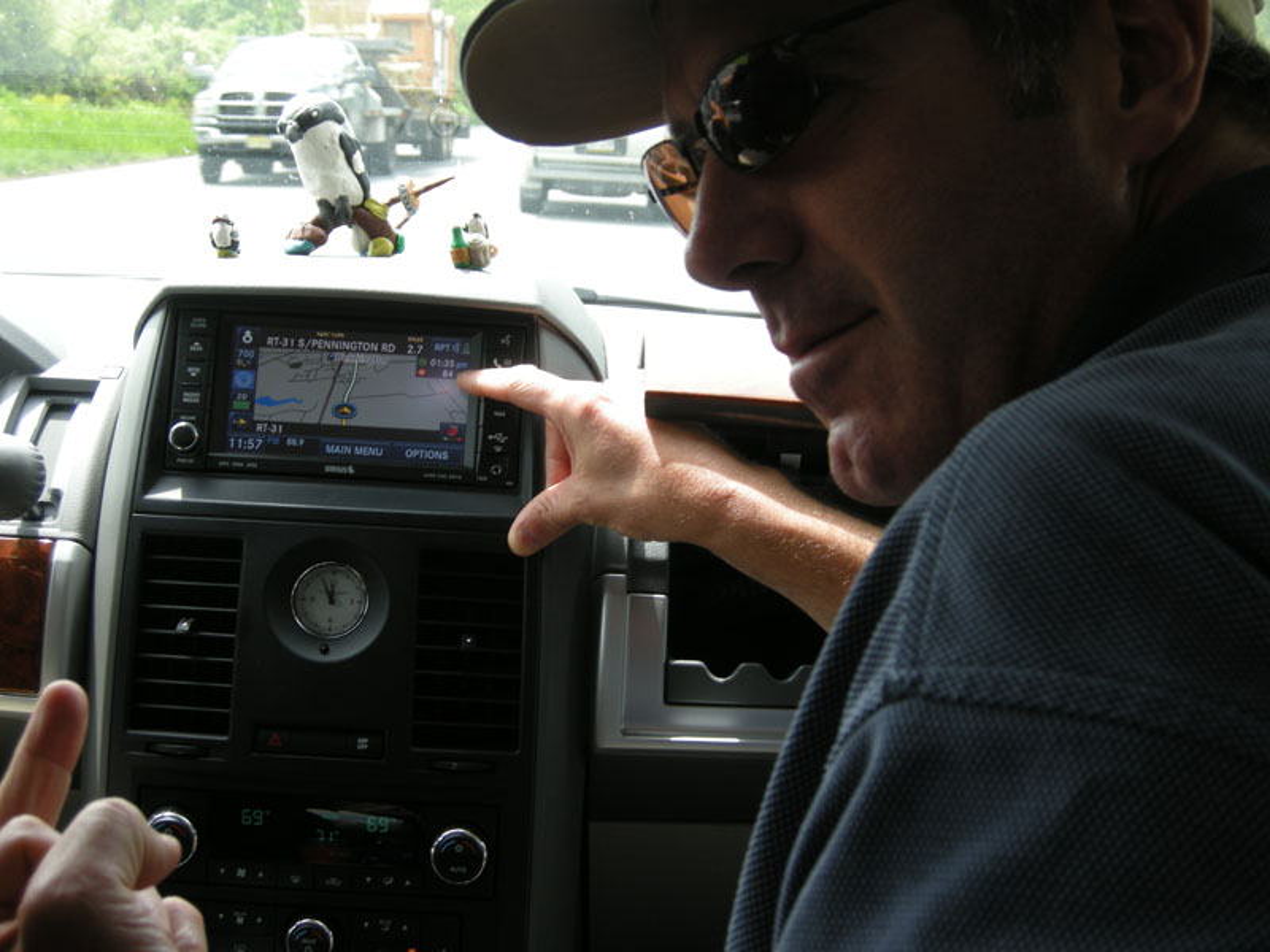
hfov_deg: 40.4
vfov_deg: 30.9
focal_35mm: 47
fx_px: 1724
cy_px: 476
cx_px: 635
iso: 64
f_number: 3.4
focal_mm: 10.1
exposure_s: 1/79.8
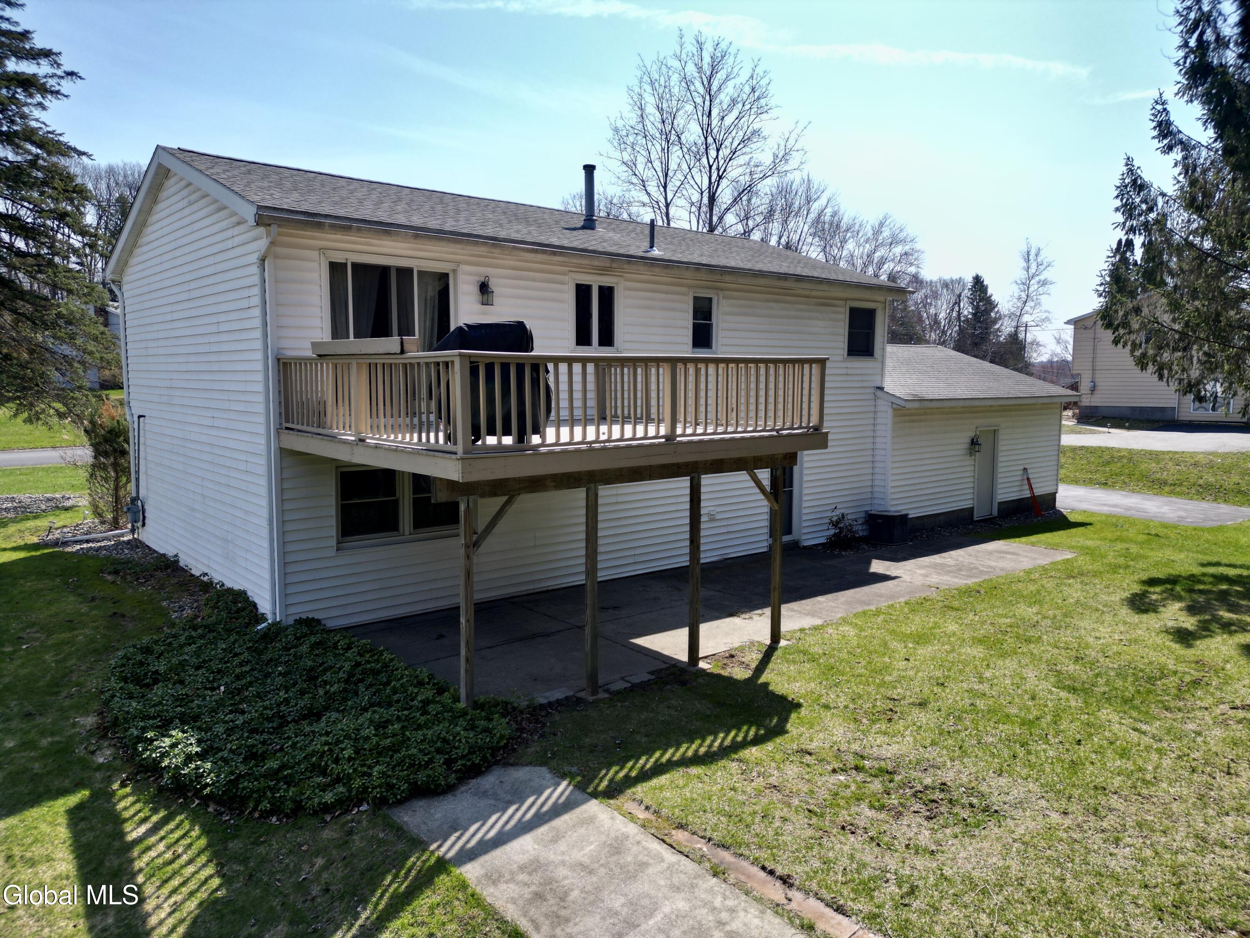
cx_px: 625
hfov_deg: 71.6
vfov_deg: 56.8
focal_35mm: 24
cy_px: 469
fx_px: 867
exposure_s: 1/2000
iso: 100
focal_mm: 6.72
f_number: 1.7
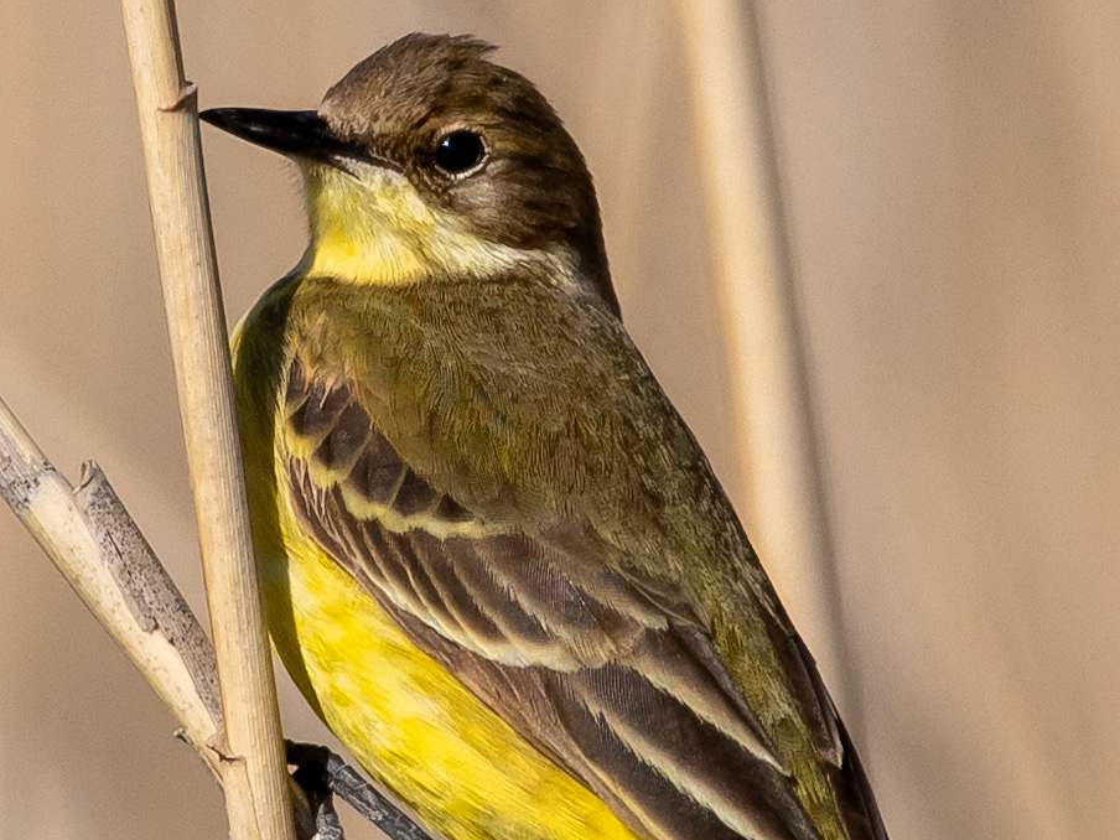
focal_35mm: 1634
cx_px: 89
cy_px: 725
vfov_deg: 0.9
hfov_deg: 1.2
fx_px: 52868
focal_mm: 500
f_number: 5.6
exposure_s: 1/4000
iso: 250
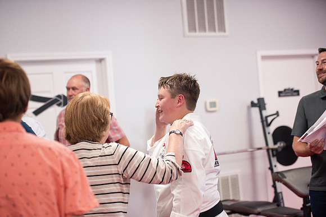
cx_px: 163
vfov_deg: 19.5
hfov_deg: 28.8
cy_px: 108
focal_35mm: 70
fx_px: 634
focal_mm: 70
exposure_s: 1/400
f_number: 2.8
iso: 1600
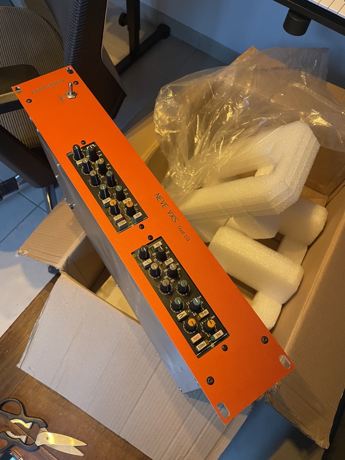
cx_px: 172
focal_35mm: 26
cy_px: 230
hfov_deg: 53.1
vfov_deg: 67.3
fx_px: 346
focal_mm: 4.2
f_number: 1.6
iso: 400
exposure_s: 1/50
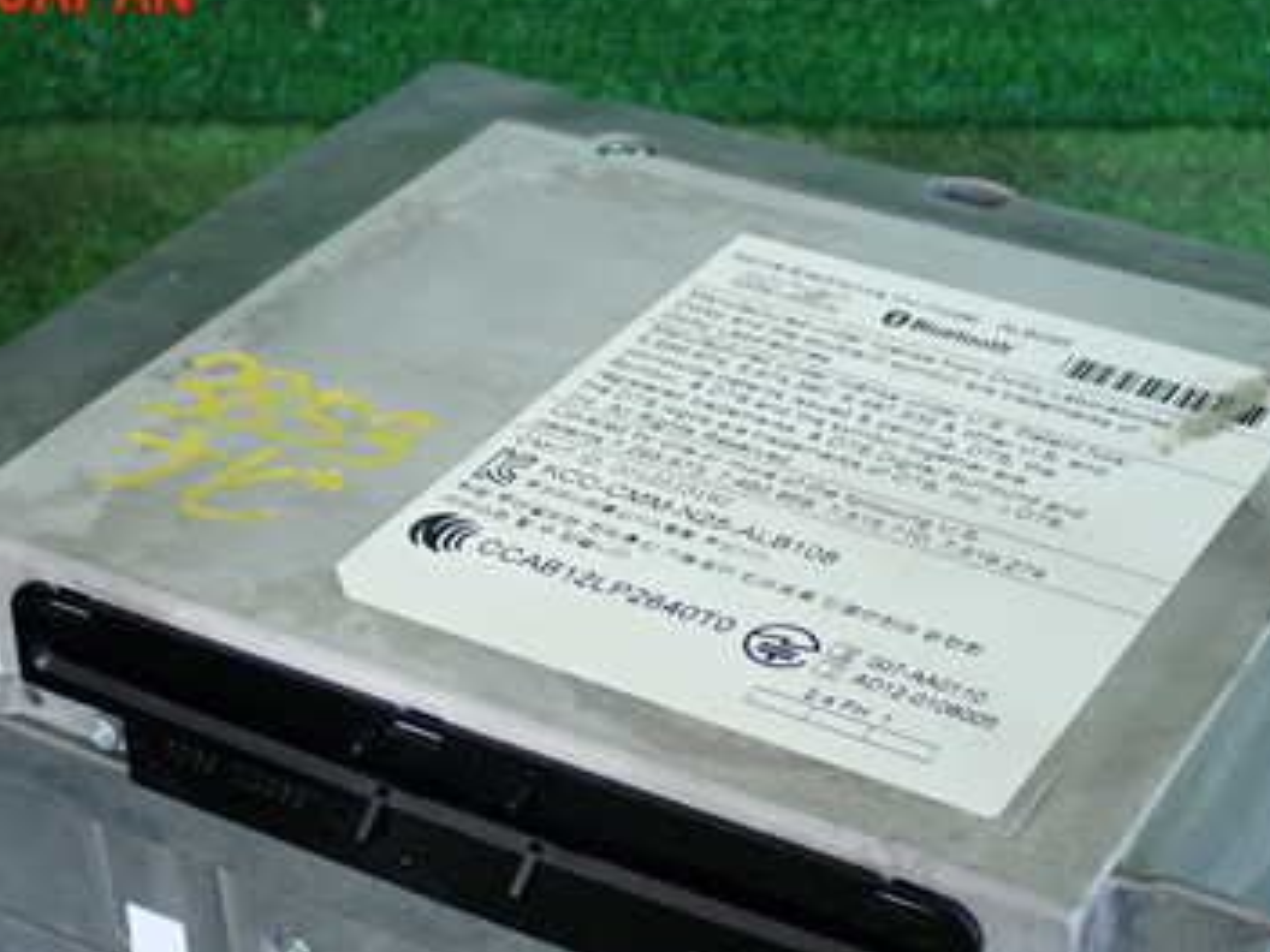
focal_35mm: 75
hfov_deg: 26.0
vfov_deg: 19.5
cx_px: 617
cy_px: 754
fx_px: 2752
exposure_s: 1/125
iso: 320
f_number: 2.9
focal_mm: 7.84
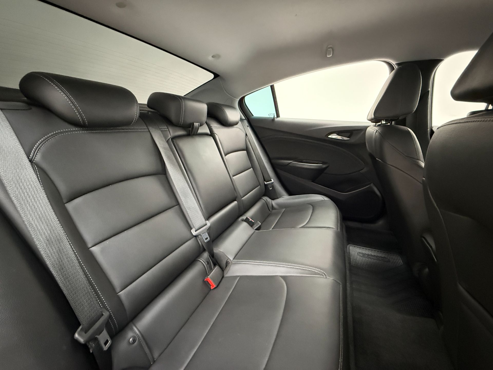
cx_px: 246
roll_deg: +0.3
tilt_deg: -16.4
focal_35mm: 14
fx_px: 199
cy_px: 185
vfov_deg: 85.7
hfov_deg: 102.1
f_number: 2.2
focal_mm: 2.22
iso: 1600
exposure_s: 1/30
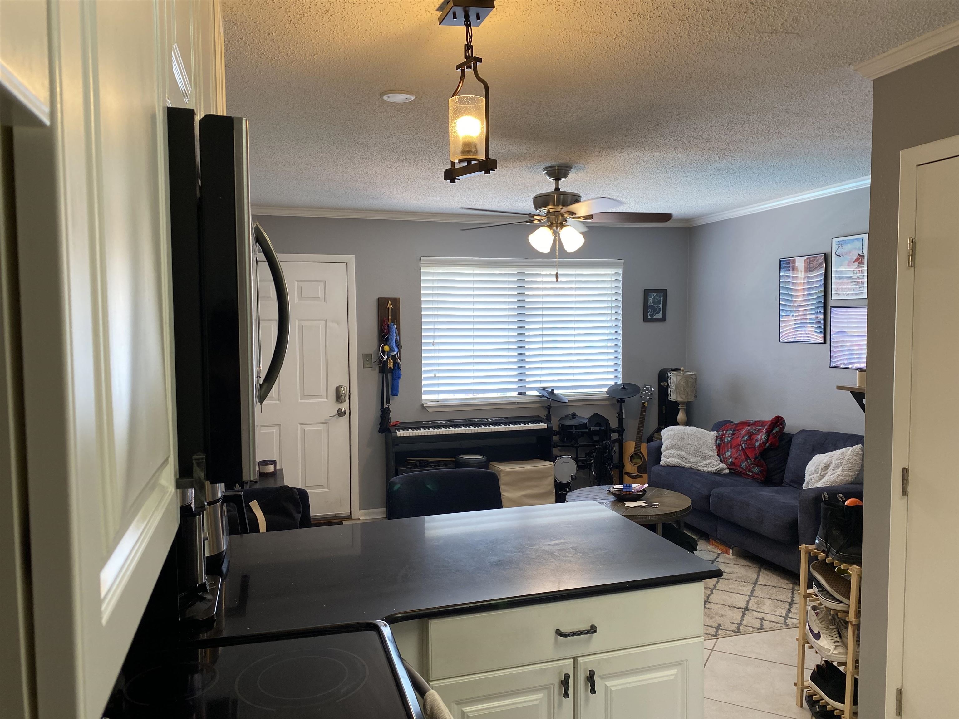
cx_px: 480
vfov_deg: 53.1
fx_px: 720
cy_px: 360
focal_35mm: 26
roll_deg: +0.6
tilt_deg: -4.2
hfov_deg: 67.3
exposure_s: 1/60
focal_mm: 4.25
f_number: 1.8
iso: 64
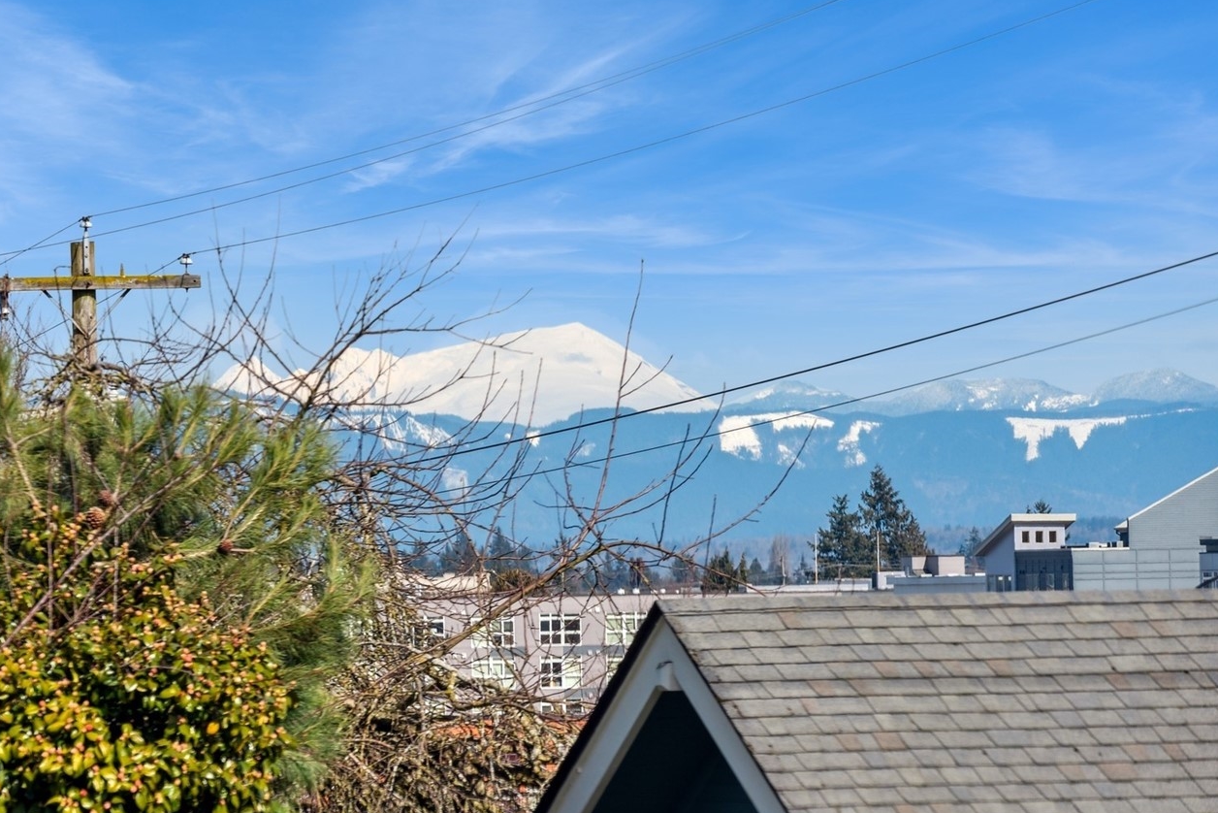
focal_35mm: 189
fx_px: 6396
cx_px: 408
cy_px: 389
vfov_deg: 7.3
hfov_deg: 10.9
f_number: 8
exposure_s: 1/800
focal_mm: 140
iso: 200
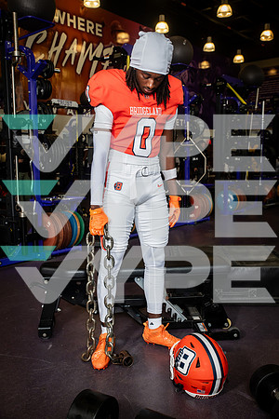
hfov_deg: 36.9
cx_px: 140
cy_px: 210
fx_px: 418
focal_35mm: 36
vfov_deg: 53.1
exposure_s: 1/250
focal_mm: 36
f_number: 5.6
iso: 500
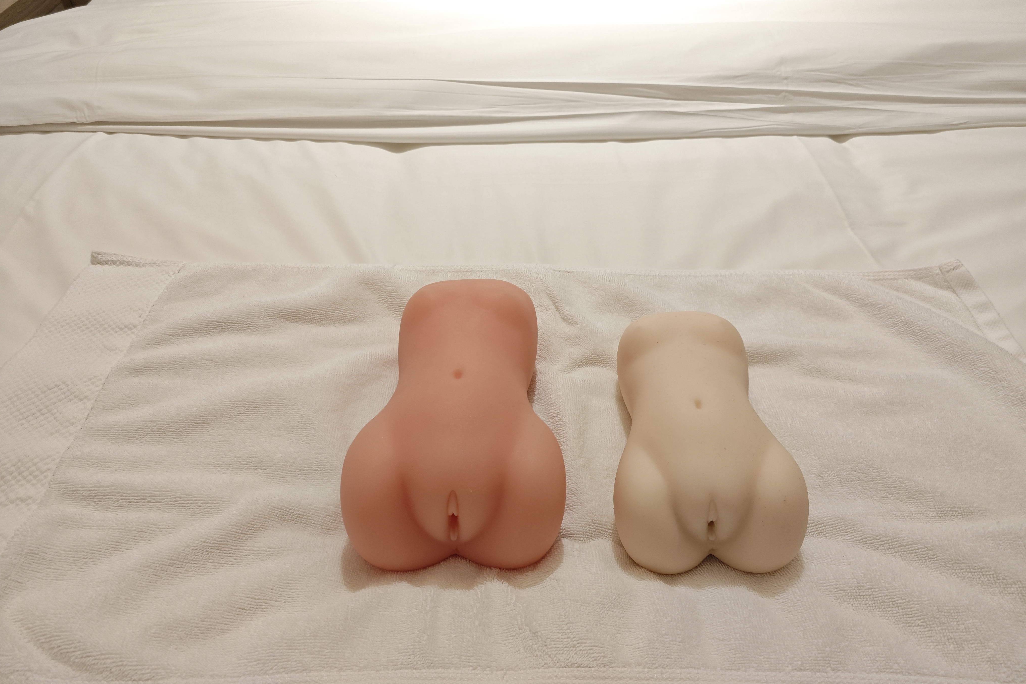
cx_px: 512
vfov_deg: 53.1
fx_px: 684
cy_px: 372
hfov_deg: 73.7
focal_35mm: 24
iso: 500
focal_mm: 5.43
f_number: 1.8
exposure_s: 1/50
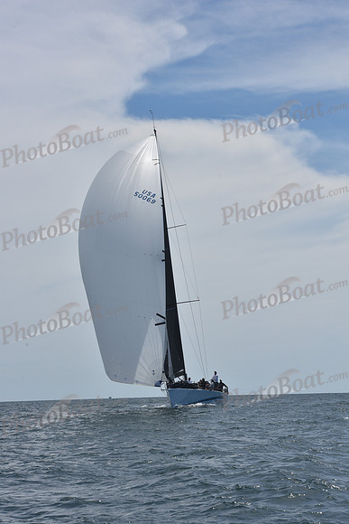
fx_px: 1482
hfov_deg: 13.4
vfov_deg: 20.0
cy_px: 262
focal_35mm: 102
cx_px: 174
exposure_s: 1/800
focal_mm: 102
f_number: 11
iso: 250
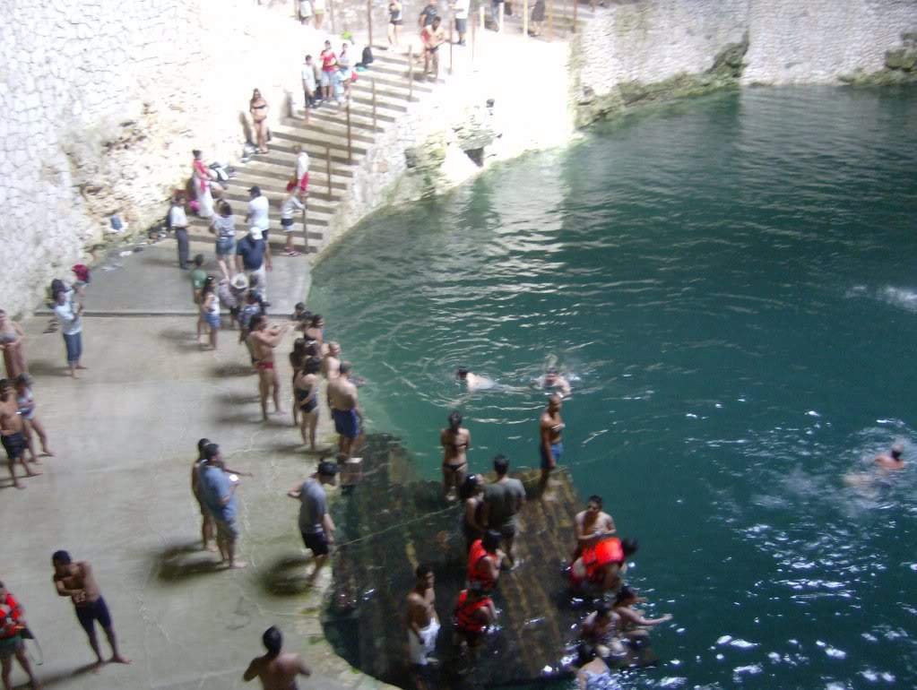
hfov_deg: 51.3
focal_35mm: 36
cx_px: 458
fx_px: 955
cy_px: 345
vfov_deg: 39.7
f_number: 2.8
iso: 200
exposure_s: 1/17
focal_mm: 6
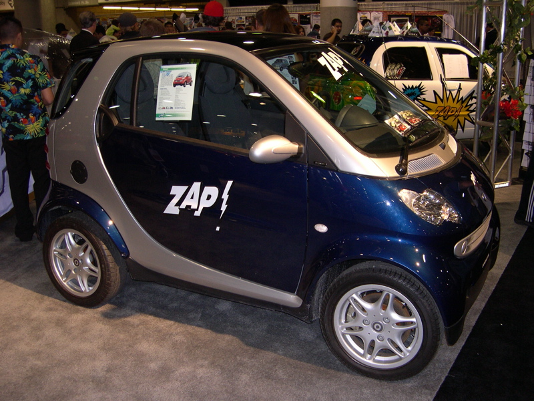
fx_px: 586
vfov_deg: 37.7
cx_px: 267
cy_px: 200
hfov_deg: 49.0
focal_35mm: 38
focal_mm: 8
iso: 159
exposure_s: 1/60
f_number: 2.8
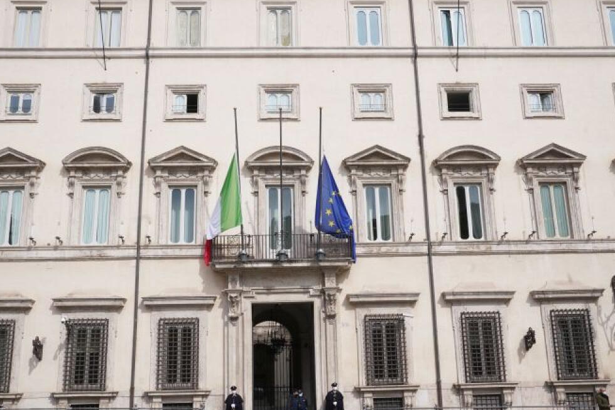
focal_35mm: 38
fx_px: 649
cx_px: 301
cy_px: 207
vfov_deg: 35.1
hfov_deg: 50.7
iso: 500
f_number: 13
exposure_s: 1/400
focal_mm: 31
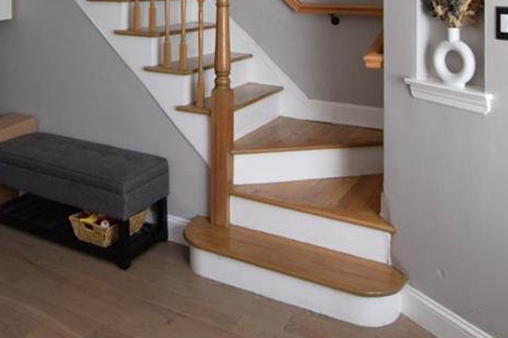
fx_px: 530
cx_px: 176
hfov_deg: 50.5
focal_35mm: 38
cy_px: -26
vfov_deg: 31.7
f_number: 4
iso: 450
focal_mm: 11.5
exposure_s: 1/60
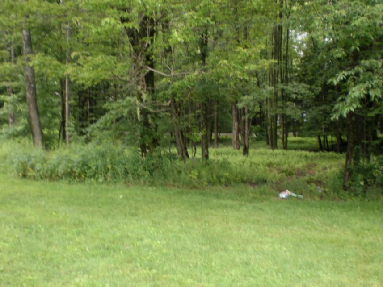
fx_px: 476
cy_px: 125
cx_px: 219
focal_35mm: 43
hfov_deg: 43.7
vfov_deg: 33.6
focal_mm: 6.3
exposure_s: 1/60
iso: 100
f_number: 3.1
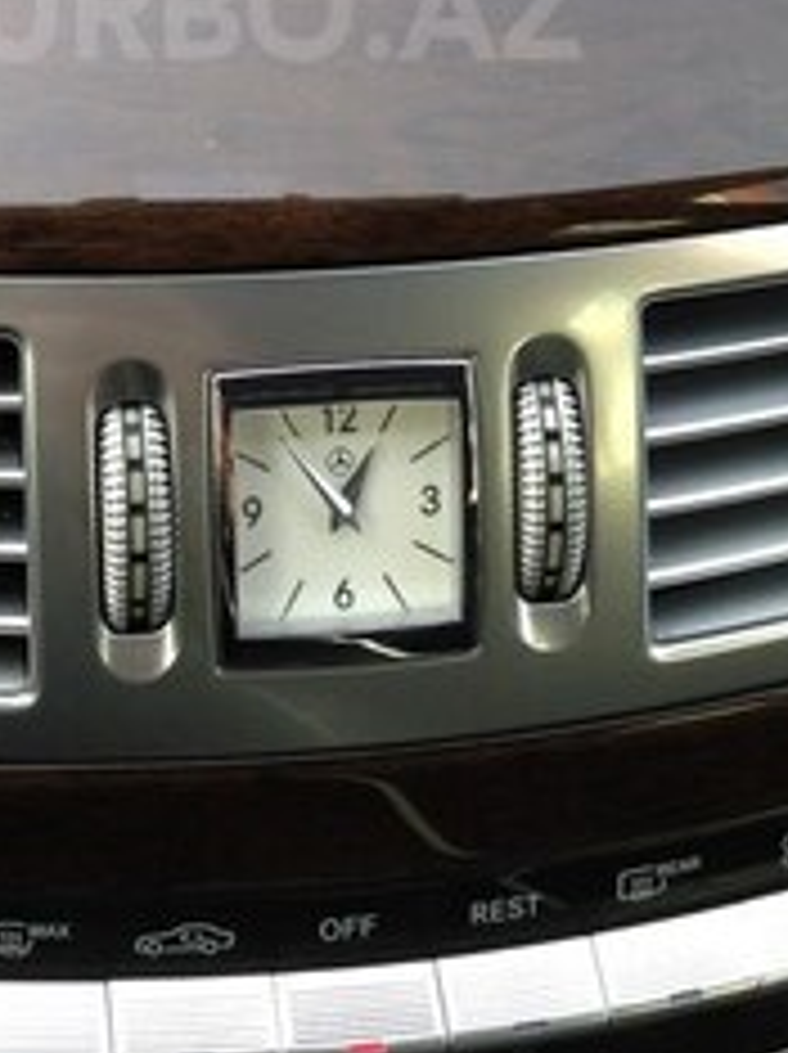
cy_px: 9
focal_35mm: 70
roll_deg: +0.7
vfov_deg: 26.4
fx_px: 2129
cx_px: 234
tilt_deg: -26.2
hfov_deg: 20.9
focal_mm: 4.12
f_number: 2.4
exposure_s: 1/60
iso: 50
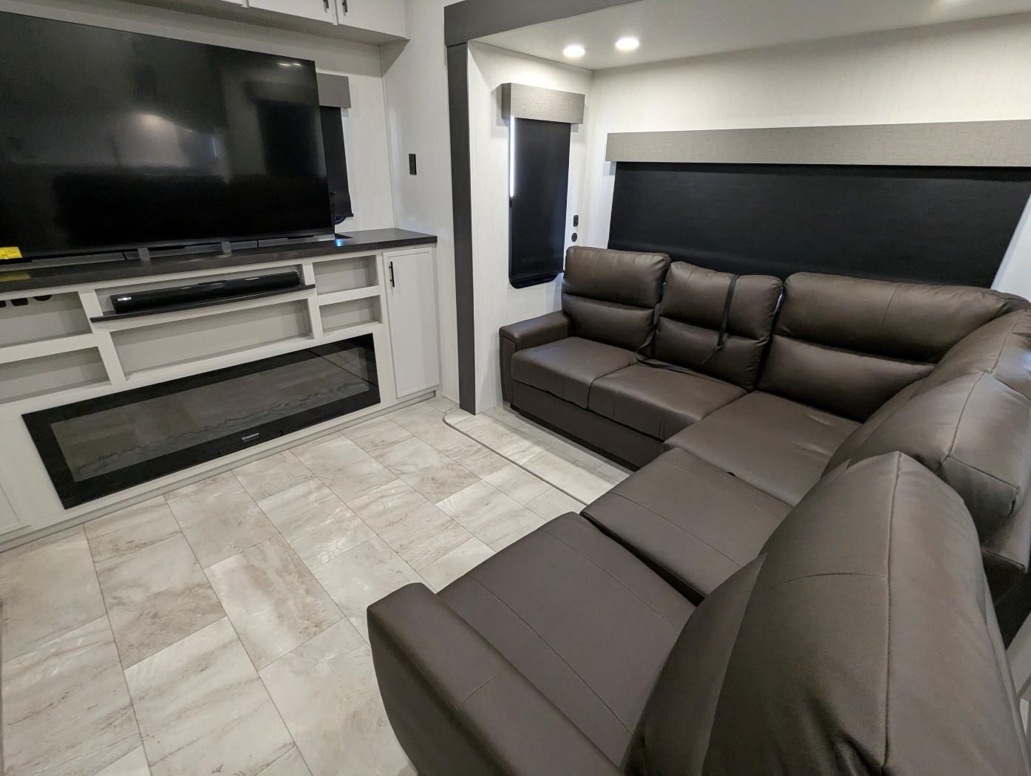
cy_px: 388
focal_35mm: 16
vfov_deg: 78.2
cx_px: 516
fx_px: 477
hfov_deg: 94.4
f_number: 2.2
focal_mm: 2.35
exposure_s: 1/38.8
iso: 223
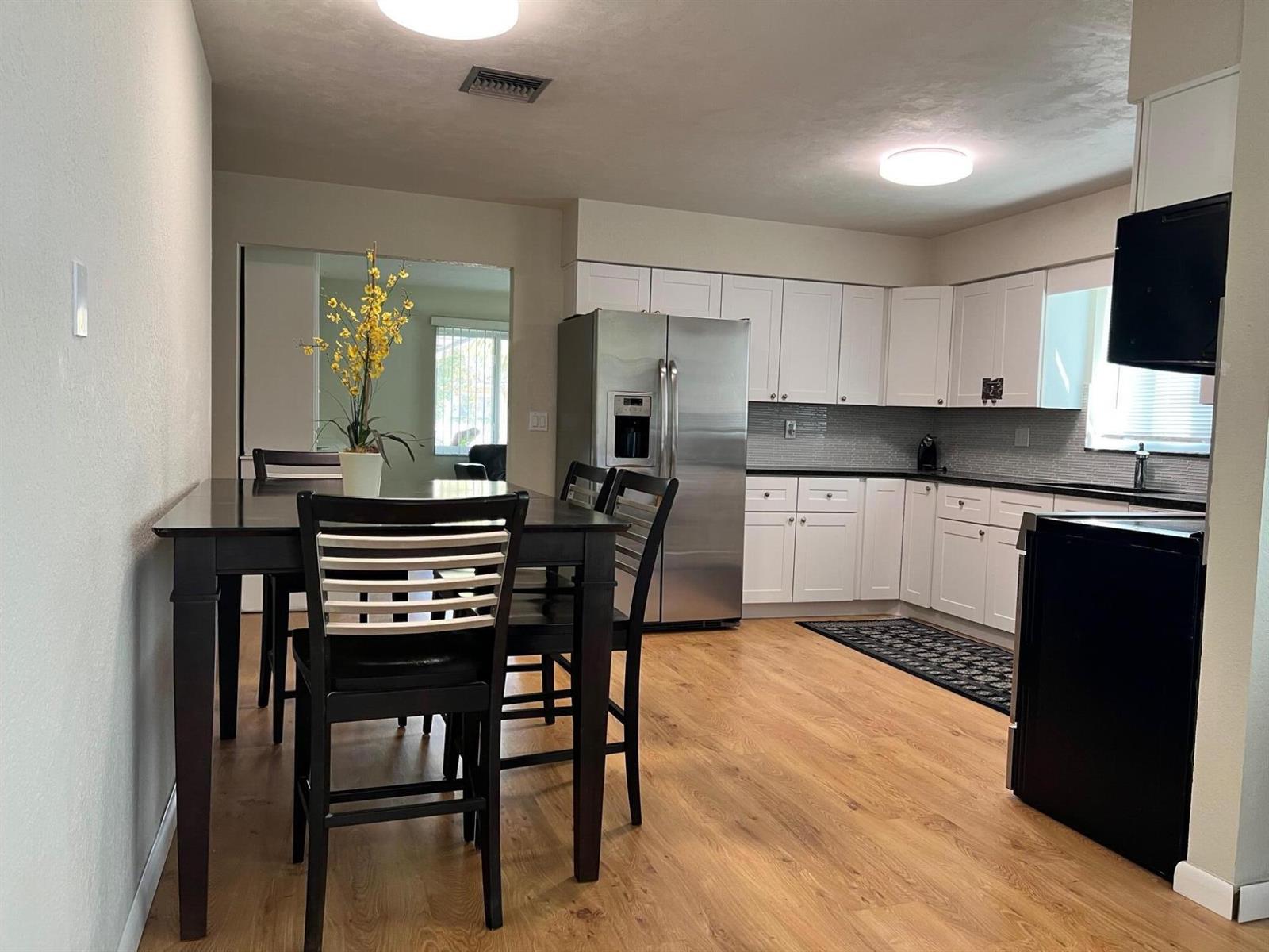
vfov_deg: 53.1
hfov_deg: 67.3
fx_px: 953
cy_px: 476
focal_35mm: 26
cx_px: 634
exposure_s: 1/60
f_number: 1.5
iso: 80
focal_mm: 5.7
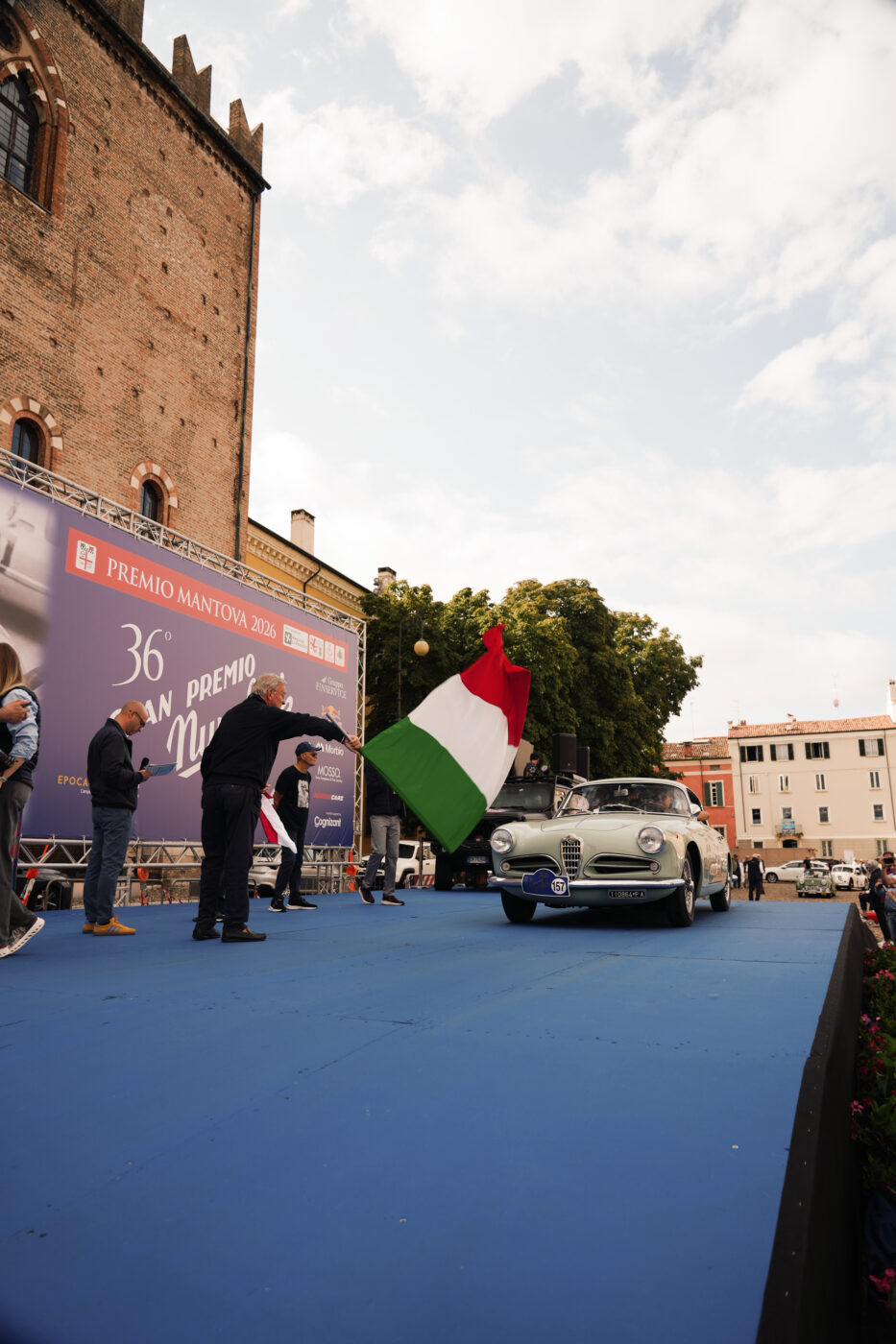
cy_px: 672
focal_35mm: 24
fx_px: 896
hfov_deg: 53.1
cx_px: 448
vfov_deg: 73.8
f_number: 4
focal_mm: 24
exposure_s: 1/400
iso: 100
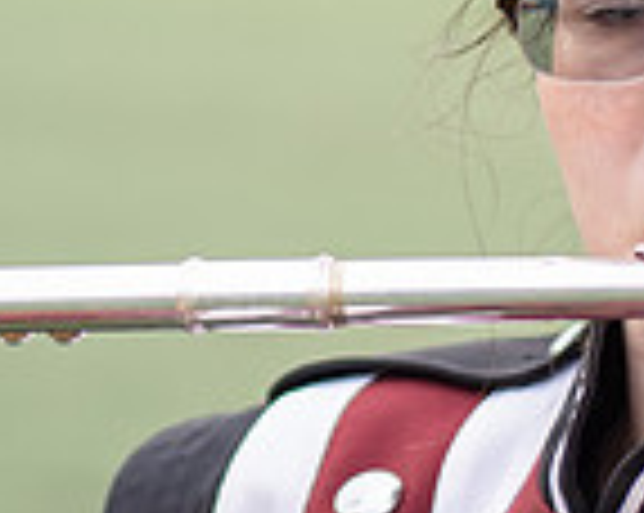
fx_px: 5139
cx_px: 105
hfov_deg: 7.2
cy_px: 60
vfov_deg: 5.7
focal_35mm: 270
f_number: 1.8
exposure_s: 1/160
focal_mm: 50
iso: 100
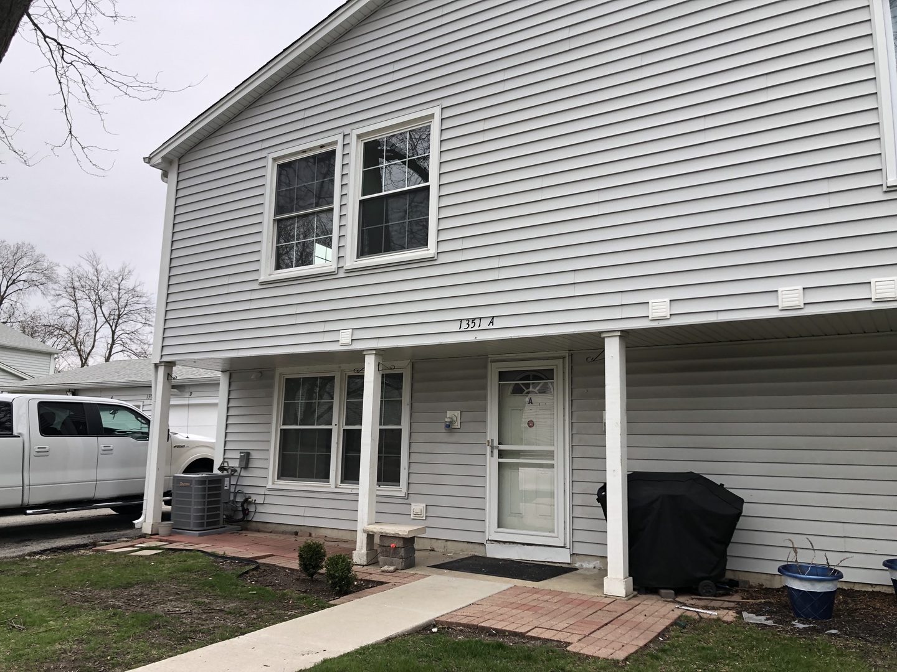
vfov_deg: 49.7
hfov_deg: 63.4
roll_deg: -0.4
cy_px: 336
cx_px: 448
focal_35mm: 28
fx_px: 726
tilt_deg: +9.4
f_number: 1.8
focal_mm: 4
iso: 20
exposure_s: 1/410
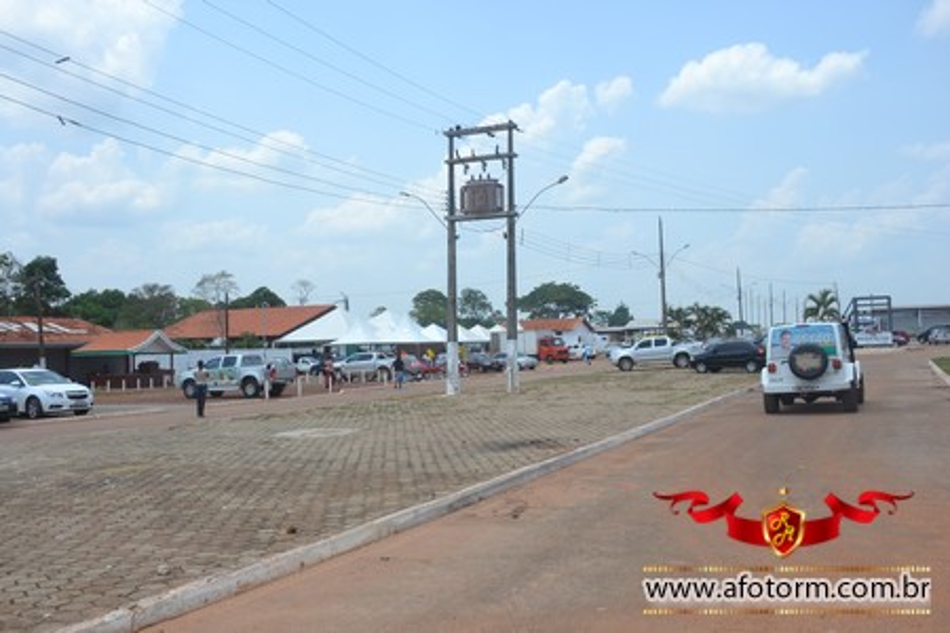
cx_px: 475
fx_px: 871
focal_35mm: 33
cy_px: 316
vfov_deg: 40.0
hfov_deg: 57.2
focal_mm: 22
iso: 100
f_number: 8
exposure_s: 1/250
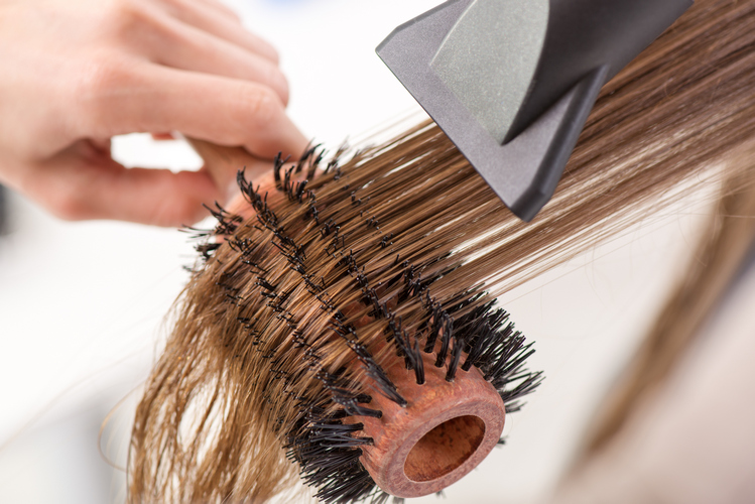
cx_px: 378
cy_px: 252
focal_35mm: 105
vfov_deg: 13.1
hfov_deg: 19.4
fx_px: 2203
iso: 100
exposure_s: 1/125
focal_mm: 105
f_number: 5
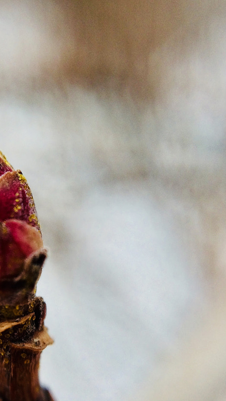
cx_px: 11
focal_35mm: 54
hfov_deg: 21.6
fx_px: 575
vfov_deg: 38.4
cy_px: 235
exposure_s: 1/183
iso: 32
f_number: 2.2
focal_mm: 4.15
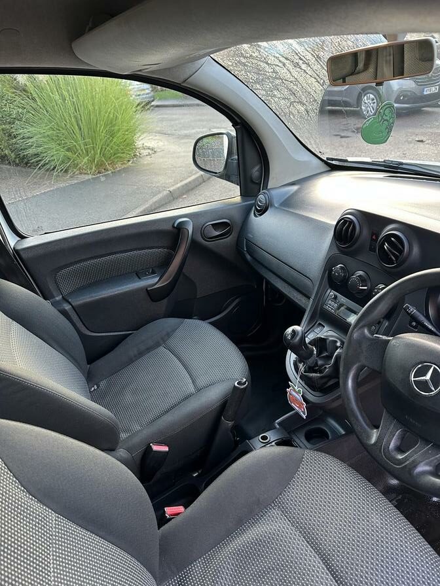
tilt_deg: -29.1
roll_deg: +8.1
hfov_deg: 56.8
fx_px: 407
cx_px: 220
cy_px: 293
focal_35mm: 24
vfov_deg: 71.6
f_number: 1.78
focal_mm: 6.86
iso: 160
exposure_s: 1/121
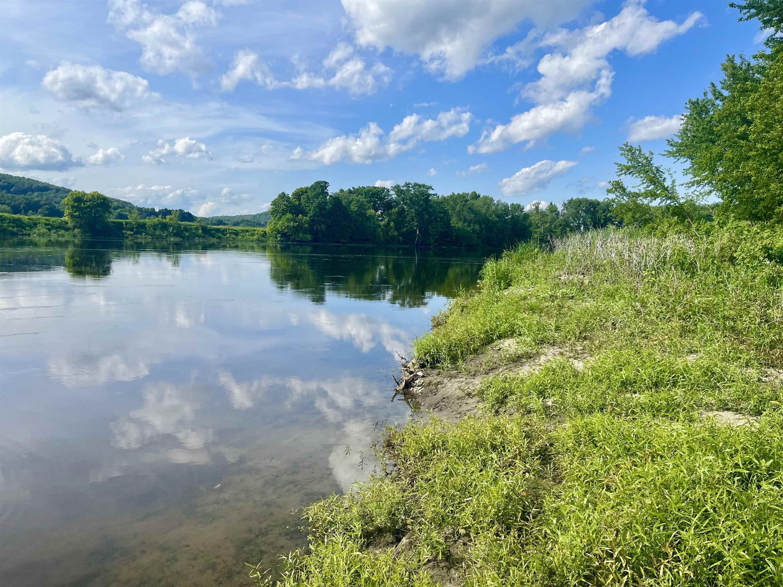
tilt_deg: -6.2
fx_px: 588
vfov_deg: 53.1
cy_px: 294
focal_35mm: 26
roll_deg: -1.8
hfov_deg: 67.3
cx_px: 392
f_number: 1.6
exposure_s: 1/3311
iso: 50
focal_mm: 5.1
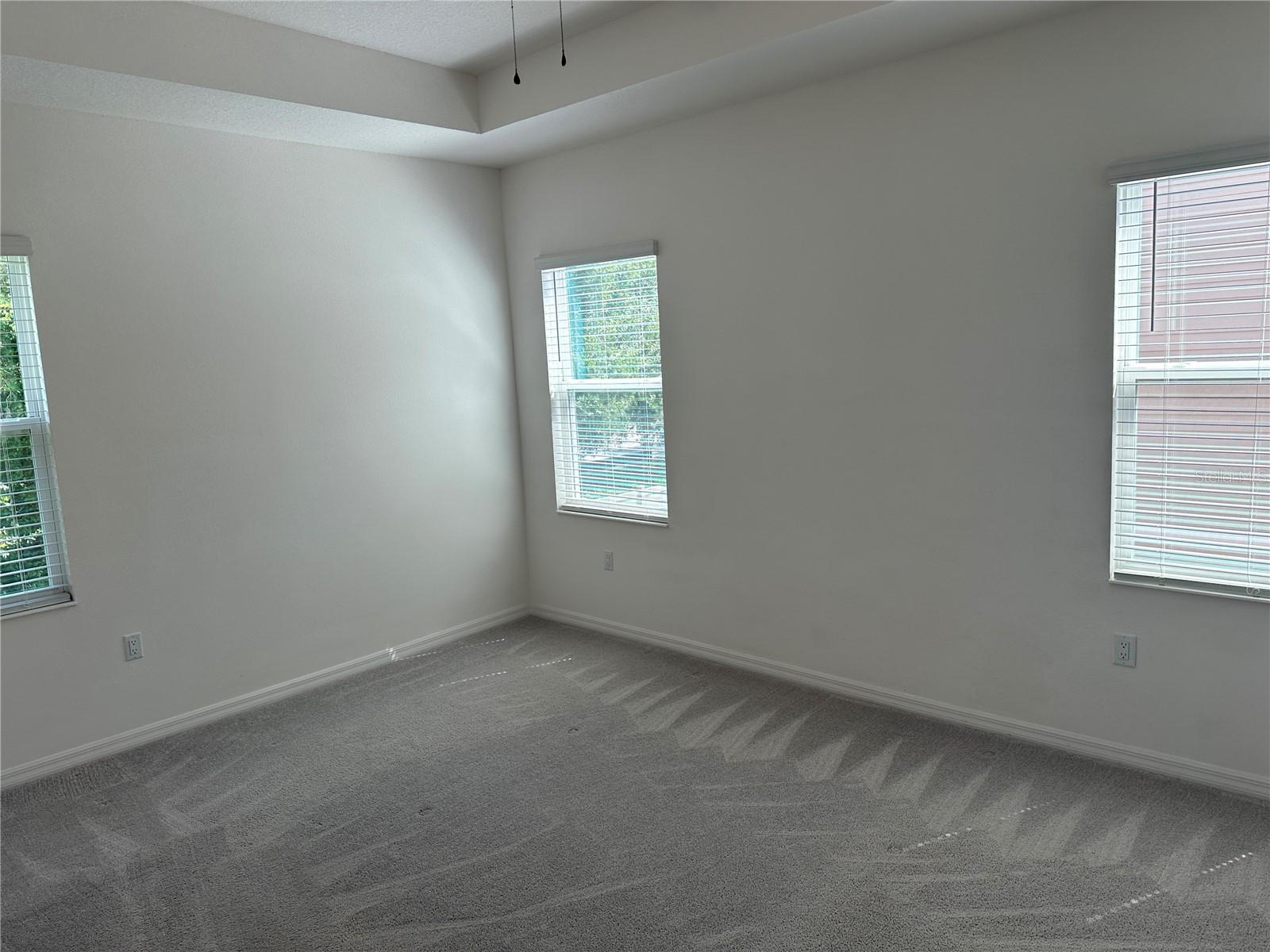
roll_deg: +1.9
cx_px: 635
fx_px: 881
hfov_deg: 71.6
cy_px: 476
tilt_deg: -6.6
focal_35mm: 24
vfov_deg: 56.8
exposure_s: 1/343
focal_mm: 6.86
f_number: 1.78
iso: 80
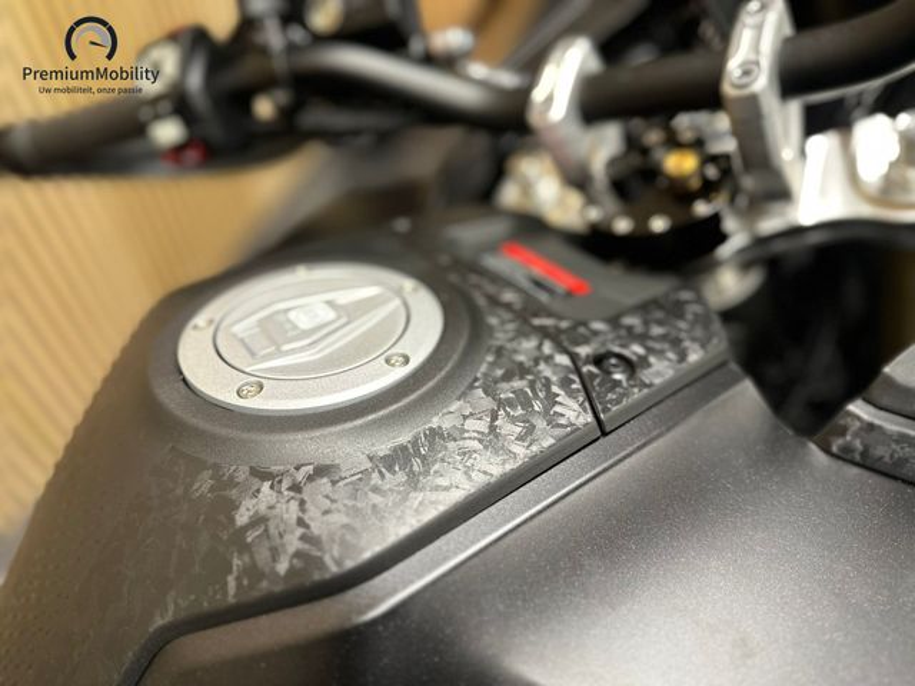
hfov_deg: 71.6
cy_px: 343
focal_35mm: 24
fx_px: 634
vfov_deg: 56.8
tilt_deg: -48.4
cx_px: 458
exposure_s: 1/50
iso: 200
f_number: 1.78
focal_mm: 6.86
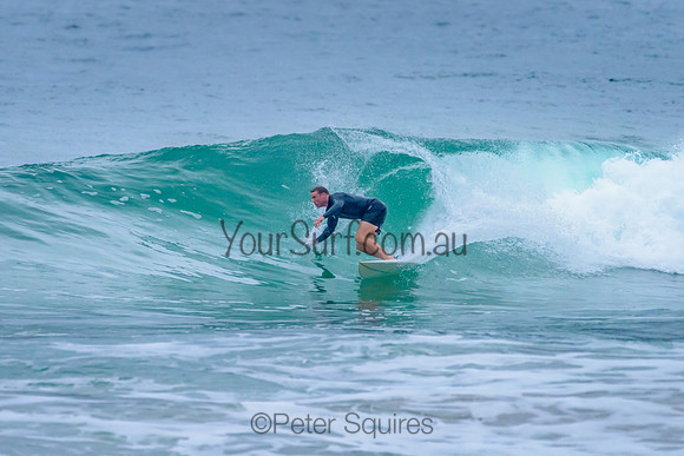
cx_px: 320
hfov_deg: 3.4
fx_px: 11642
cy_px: 177
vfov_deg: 2.2
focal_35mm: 613
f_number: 5.6
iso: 2000
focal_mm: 500
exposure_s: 1/2000
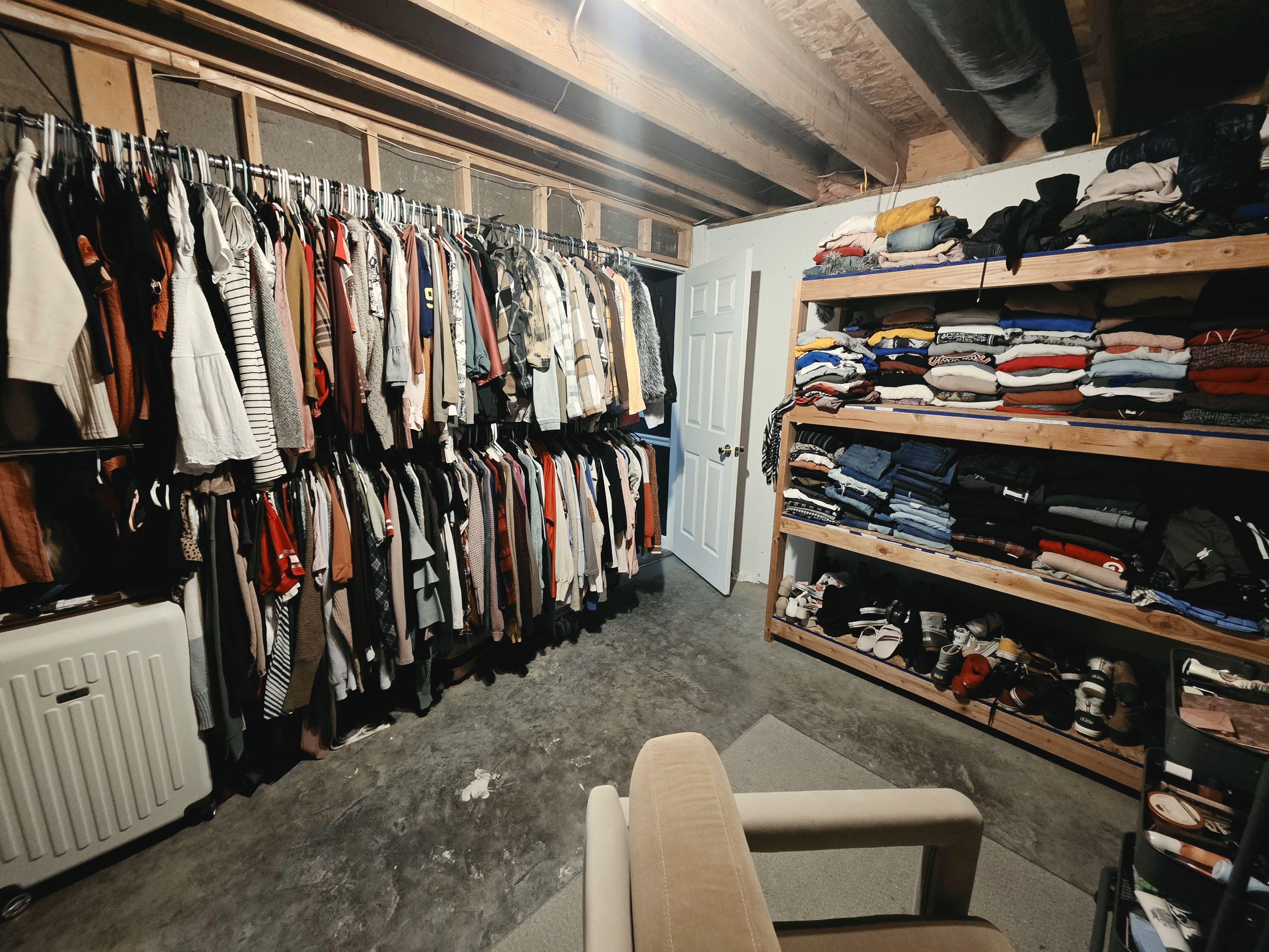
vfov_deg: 89.9
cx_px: 634
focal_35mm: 13
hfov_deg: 106.2
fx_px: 477
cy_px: 476
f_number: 1.9
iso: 1000
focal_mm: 2.2
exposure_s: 1/60.2
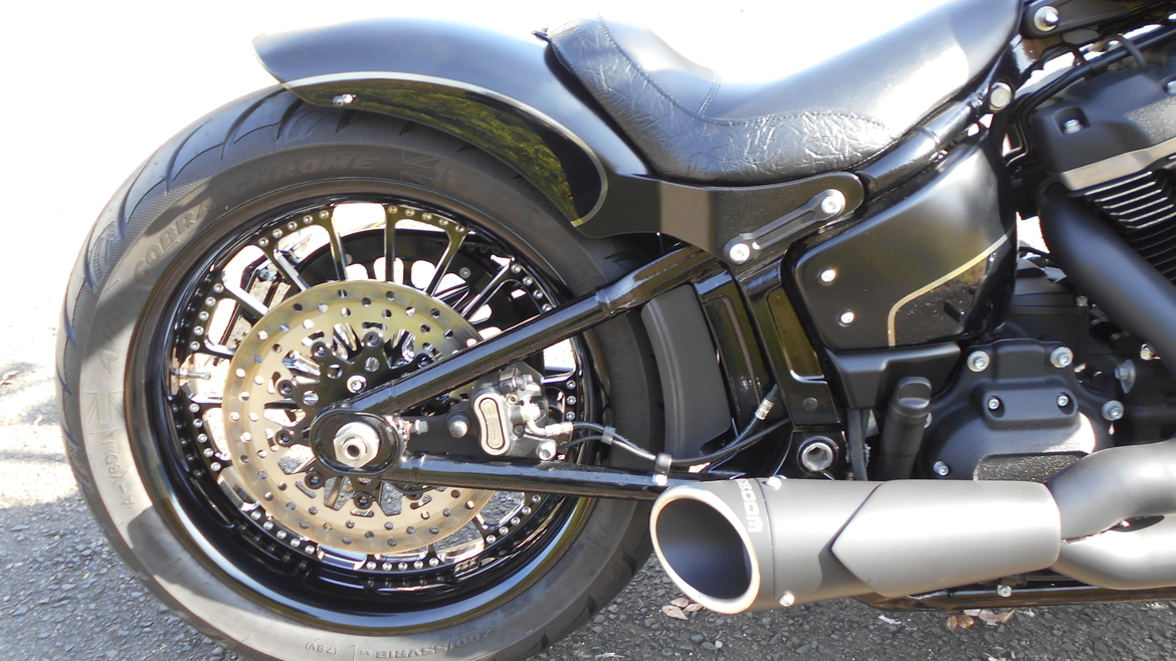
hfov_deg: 52.8
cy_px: 329
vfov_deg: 31.2
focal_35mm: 38
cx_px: 598
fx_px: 1185
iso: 80
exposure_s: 1/60
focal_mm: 5.8
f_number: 3.6
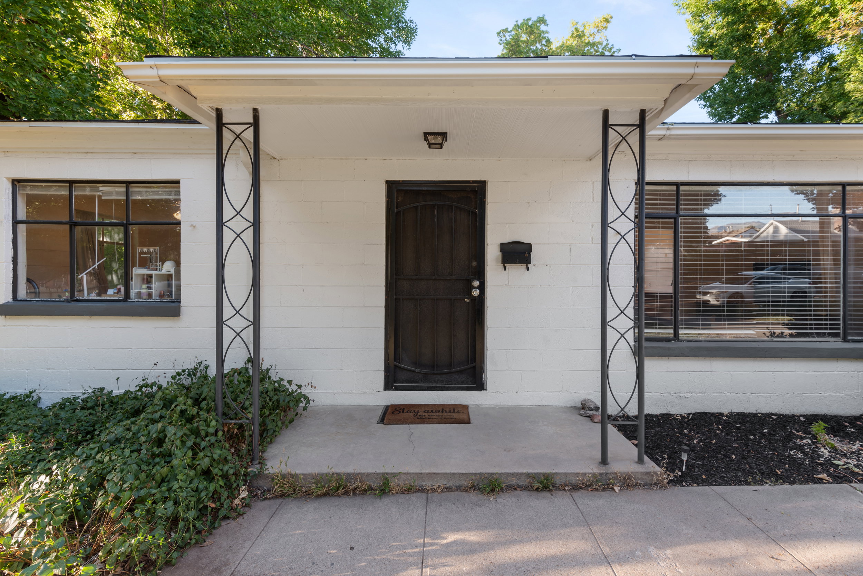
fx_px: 384
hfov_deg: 96.7
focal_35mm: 16
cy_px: 288
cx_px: 432
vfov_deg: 73.8
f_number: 9
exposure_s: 1/5
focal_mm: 16
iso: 100
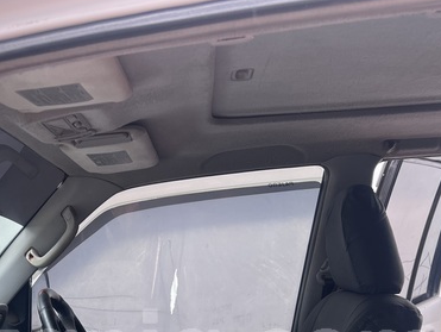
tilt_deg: -8.1
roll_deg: +1.9
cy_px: 346
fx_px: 714
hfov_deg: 32.8
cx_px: 56
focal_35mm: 56
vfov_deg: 24.7
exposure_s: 1/327
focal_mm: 5.7
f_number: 1.5
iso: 50
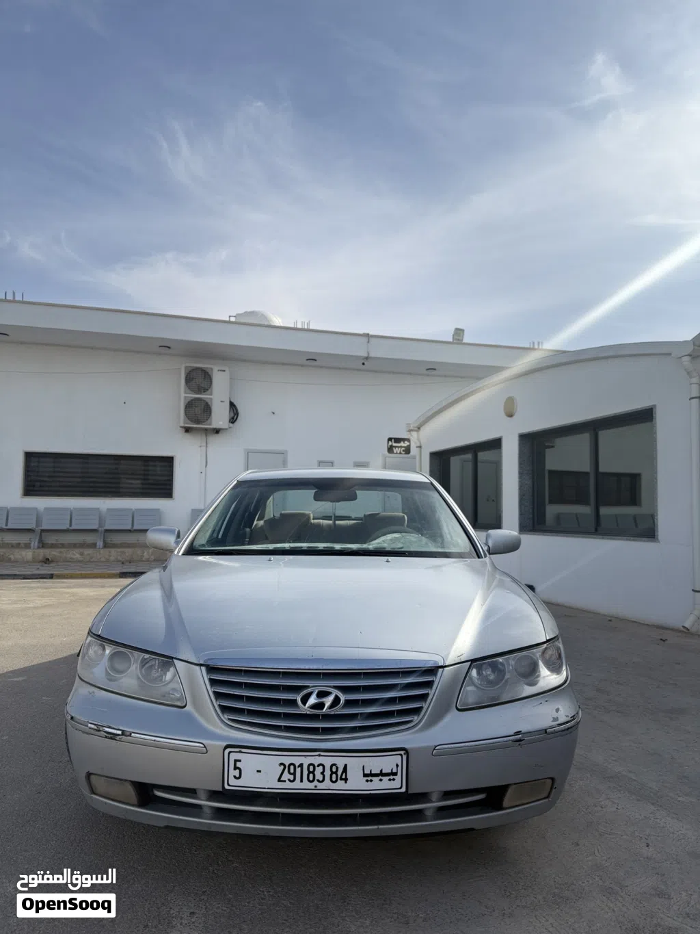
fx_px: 647
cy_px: 467
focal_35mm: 24
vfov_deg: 71.6
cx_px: 350
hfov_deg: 56.8
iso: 80
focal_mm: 6.76
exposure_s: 1/7353
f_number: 1.78
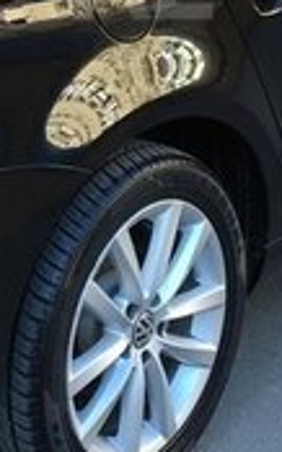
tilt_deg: -11.0
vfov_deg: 17.5
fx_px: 1430
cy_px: -19
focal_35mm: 116
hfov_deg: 11.1
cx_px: -52
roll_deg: +0.1
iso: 25
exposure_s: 1/128
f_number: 2.2
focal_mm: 4.15
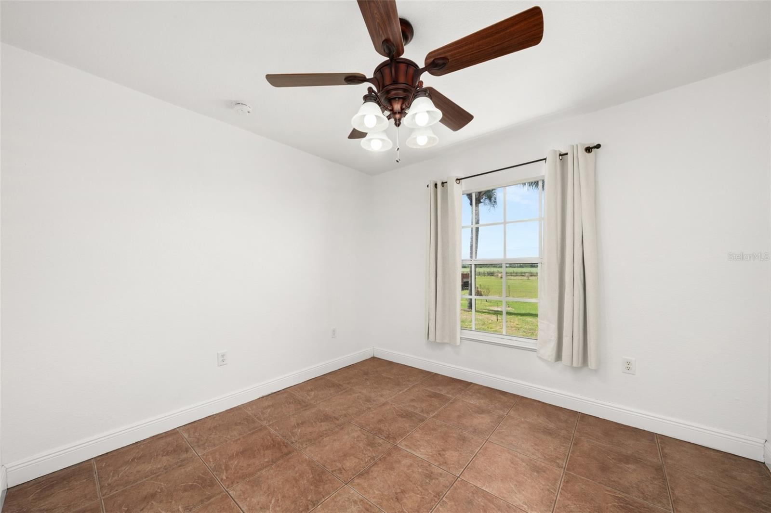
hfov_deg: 112.6
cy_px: 256
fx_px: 257
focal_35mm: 12
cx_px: 386
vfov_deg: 90.0
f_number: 11
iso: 400
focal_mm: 12
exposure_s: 1/15
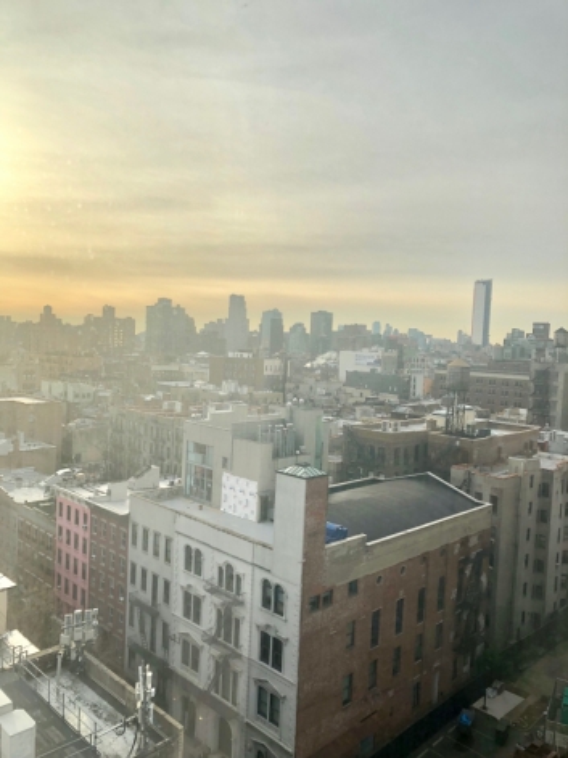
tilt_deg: -3.8
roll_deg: -3.1
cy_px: 379
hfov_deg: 49.7
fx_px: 613
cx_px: 284
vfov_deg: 63.5
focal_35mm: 28
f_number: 1.8
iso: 20
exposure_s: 1/545
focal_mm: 3.99
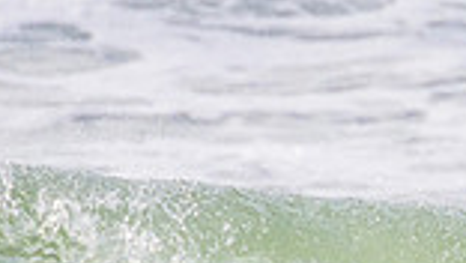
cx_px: 350
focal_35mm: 3117
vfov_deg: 0.4
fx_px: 38541
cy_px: 384
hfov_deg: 0.7
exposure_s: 1/2000
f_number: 11
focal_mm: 800
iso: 1100
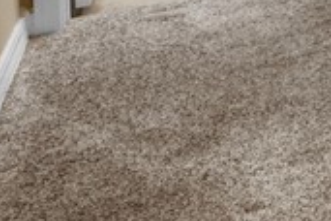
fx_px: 873
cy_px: -333
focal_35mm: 95
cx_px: 1014
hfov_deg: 11.2
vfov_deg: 11.5
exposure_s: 1.3
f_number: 9
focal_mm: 10
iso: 200
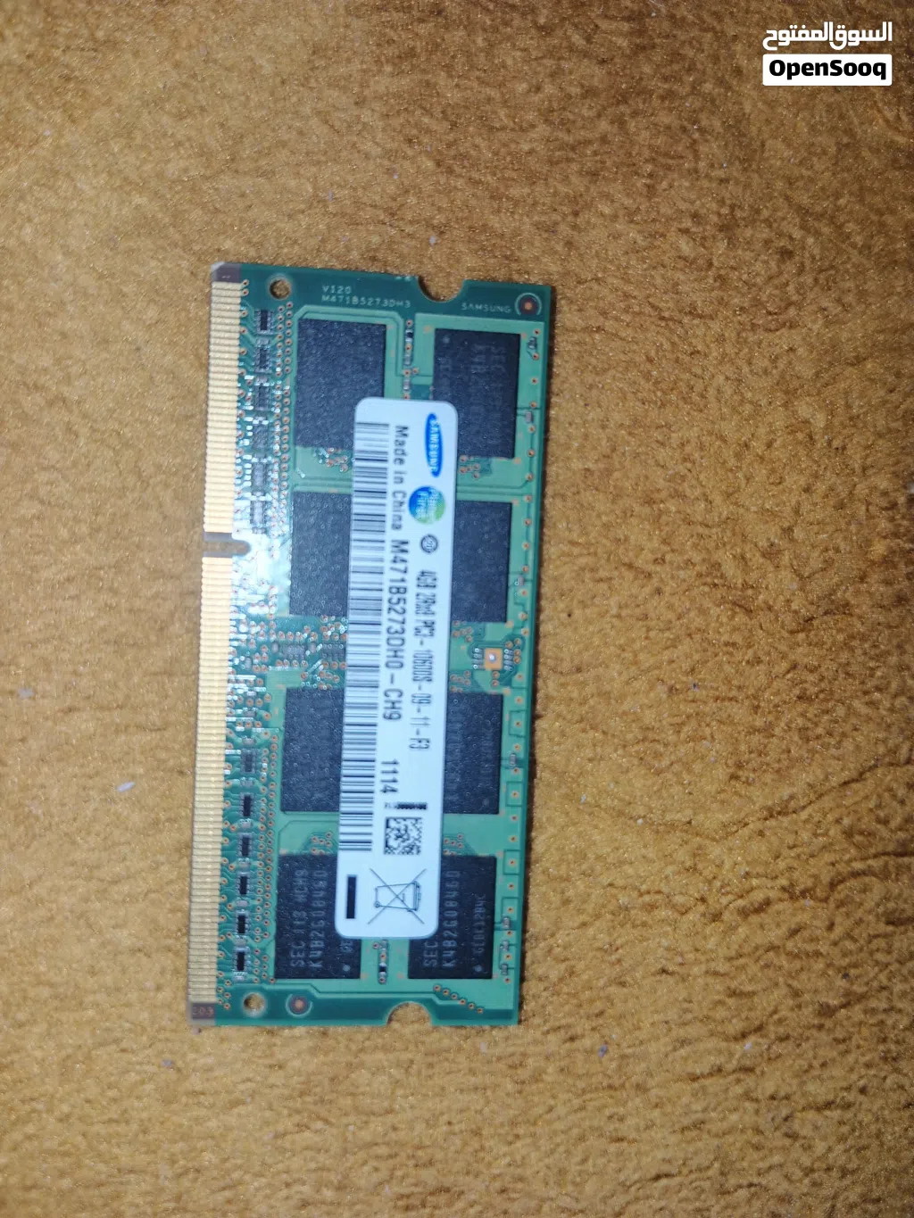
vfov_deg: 65.3
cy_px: 609
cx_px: 457
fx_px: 950
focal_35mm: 27
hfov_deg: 51.4
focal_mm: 4.11
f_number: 1.6
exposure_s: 1/100
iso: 234
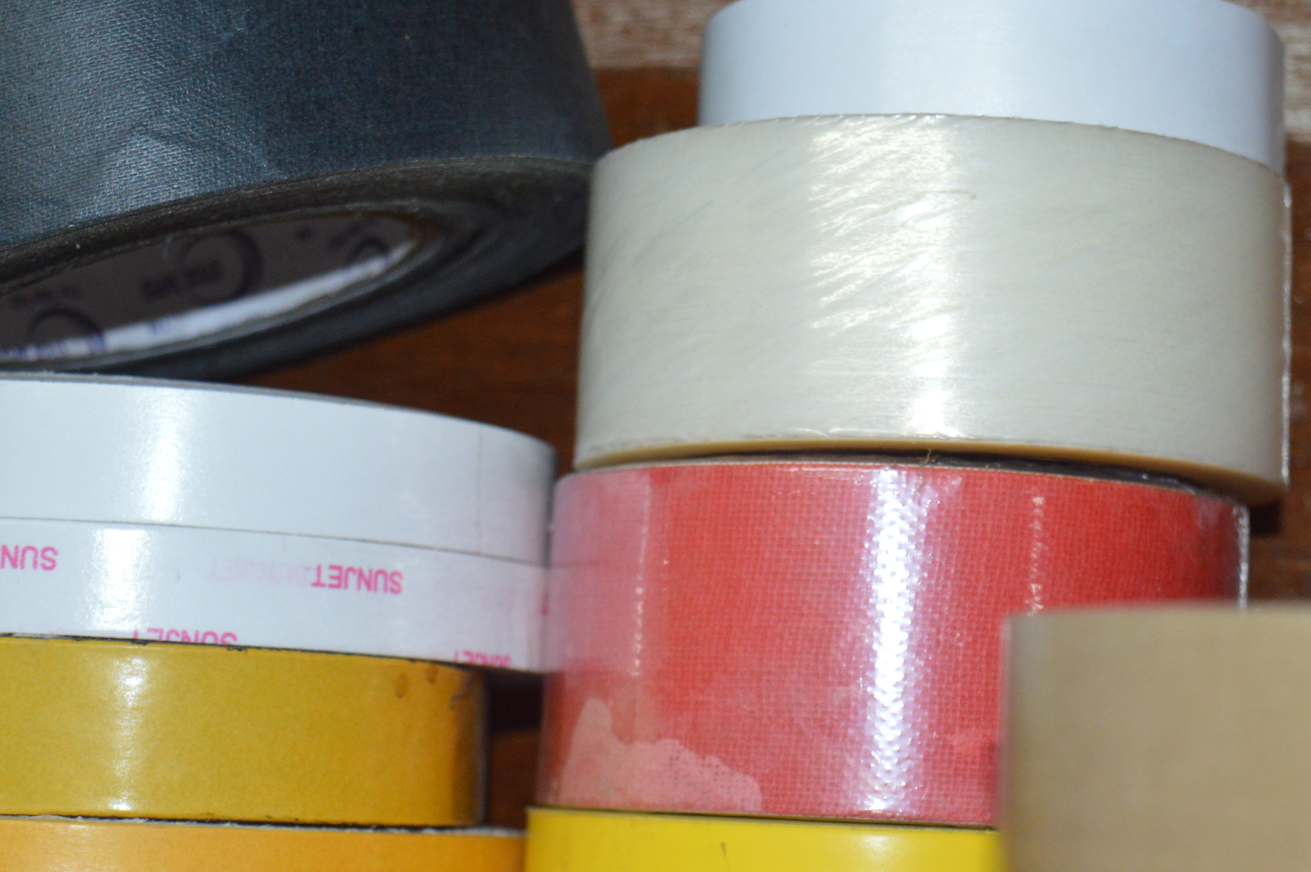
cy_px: 289
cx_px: 772
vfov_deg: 14.9
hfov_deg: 22.2
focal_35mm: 92
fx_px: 3336
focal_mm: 45
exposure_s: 1/60
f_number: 5
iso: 1400
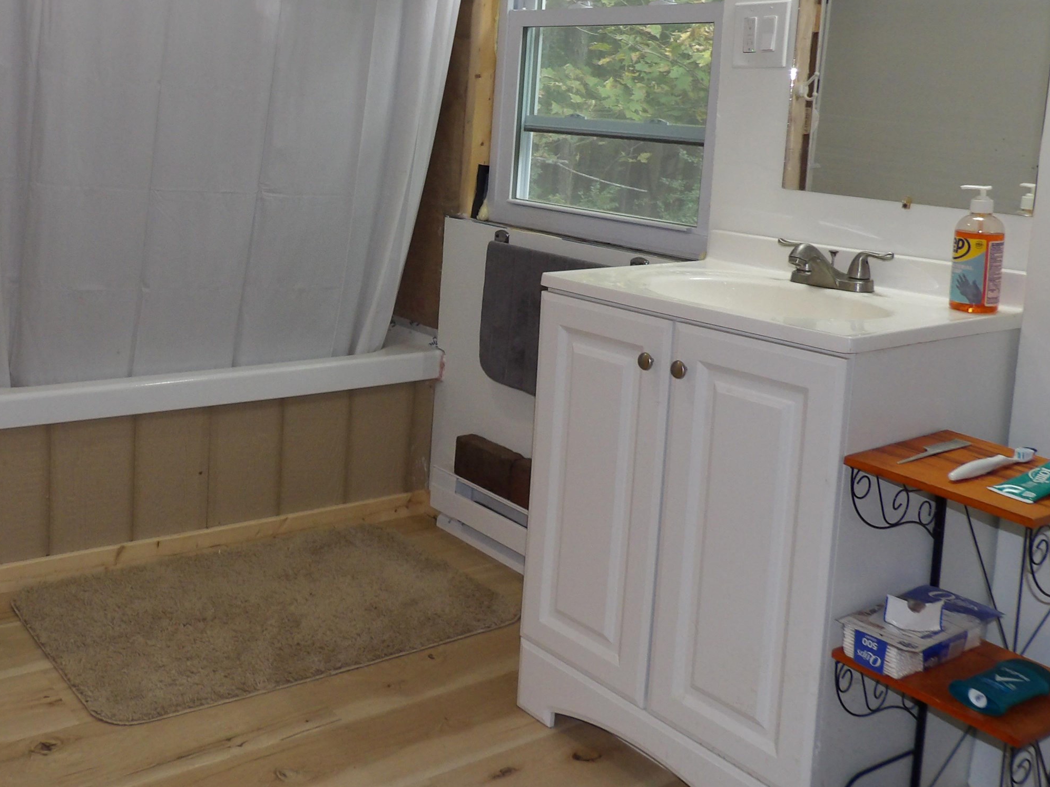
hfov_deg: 48.9
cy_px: 249
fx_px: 1122
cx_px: 314
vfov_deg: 38.1
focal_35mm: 37
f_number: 3.2
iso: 200
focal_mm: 4.3
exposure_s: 1/33
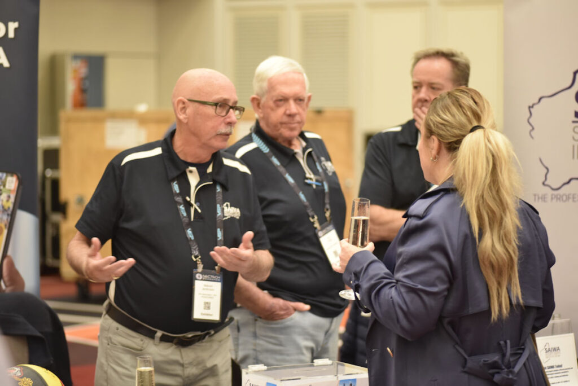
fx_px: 1606
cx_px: 289
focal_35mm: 100
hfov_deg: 20.4
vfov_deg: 13.7
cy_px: 193
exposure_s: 1/125
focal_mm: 100
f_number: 2.8
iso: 2500
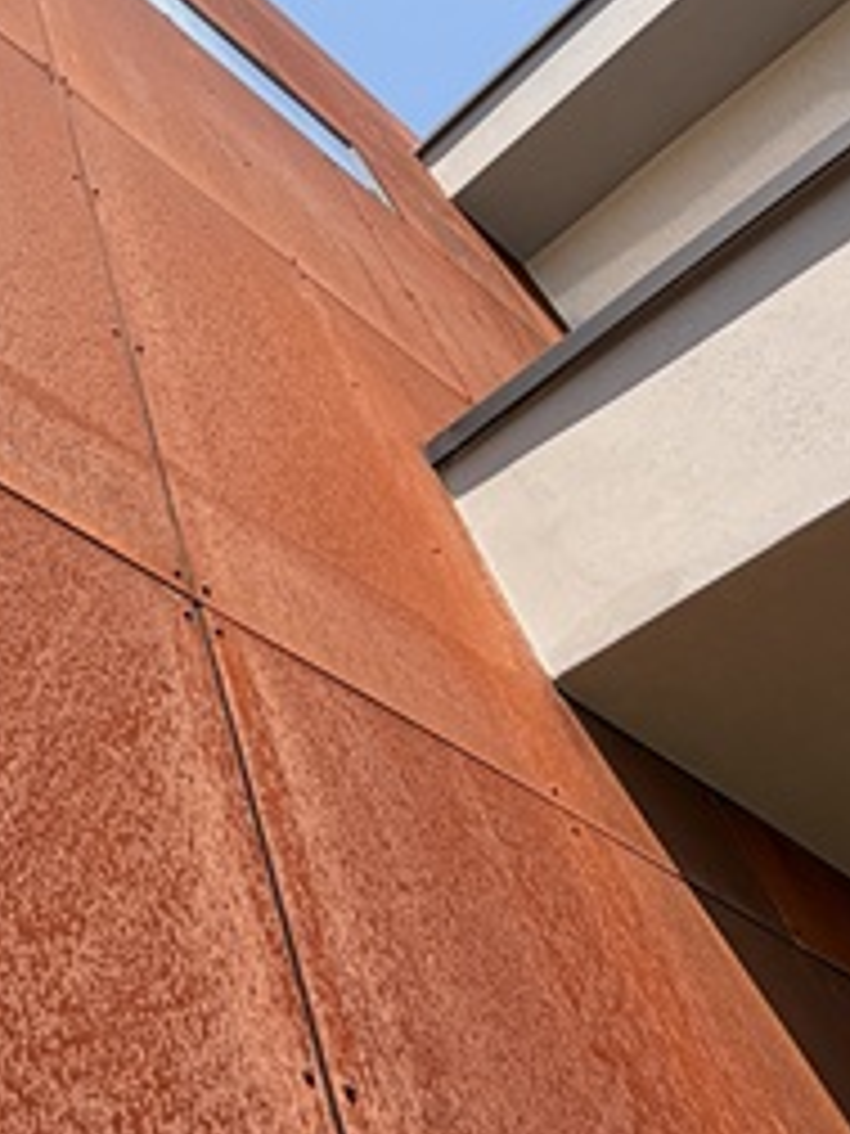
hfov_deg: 33.4
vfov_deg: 48.9
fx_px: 1244
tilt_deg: +46.1
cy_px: 529
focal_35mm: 38
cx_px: -63
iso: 25
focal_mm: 2.22
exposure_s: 1/770
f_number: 2.2
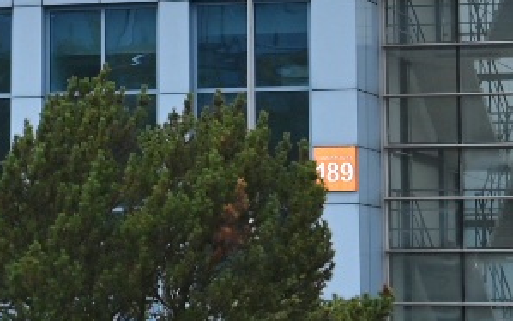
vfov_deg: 6.5
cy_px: -204
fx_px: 2783
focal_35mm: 199
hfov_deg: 10.5
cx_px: 46
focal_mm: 36
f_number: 7.1
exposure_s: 1/250
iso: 100
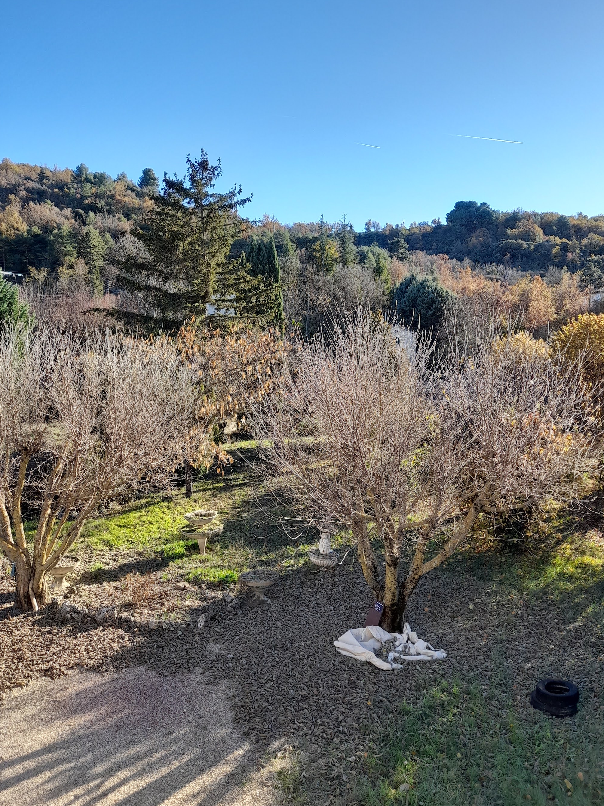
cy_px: 383
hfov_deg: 49.6
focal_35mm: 28
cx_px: 336
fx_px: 651
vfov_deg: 63.4
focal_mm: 4.6
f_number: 2
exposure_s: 1/253
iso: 20
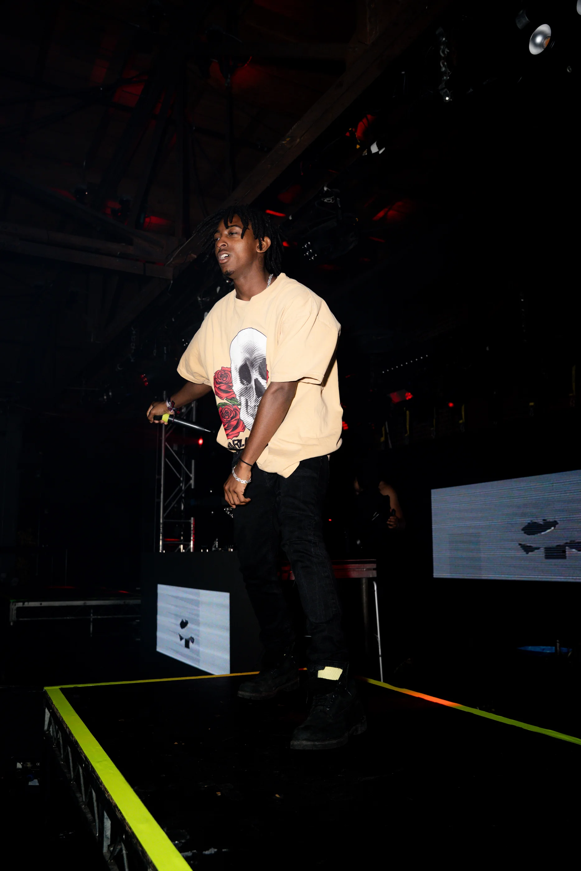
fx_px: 721
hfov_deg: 43.9
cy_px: 436
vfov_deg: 62.3
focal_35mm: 30
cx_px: 290
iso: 500
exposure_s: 1/125
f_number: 4.5
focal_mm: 29.8
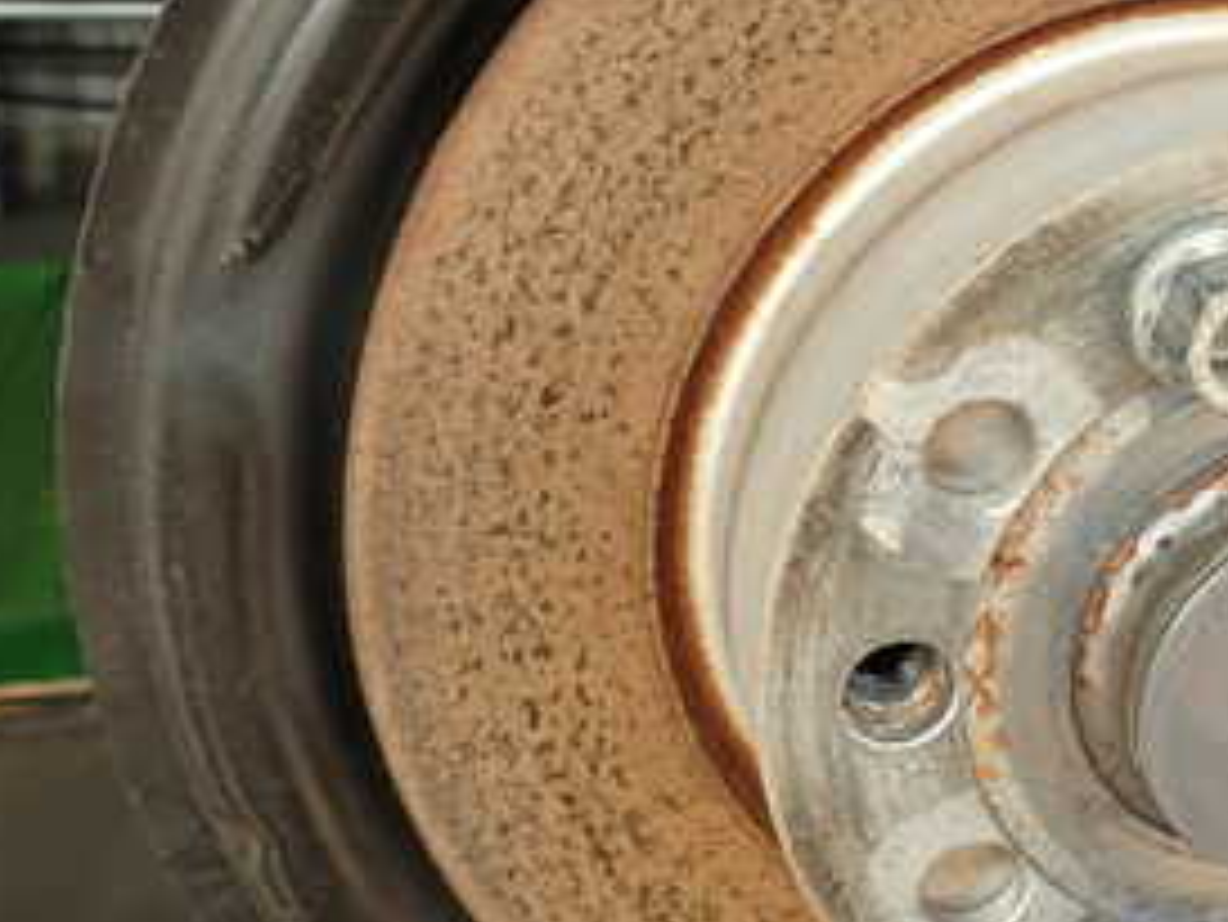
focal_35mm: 55
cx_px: 1030
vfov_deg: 26.4
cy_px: 315
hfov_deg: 33.6
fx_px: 1952
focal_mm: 4.5
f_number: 2.8
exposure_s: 1/160
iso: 100
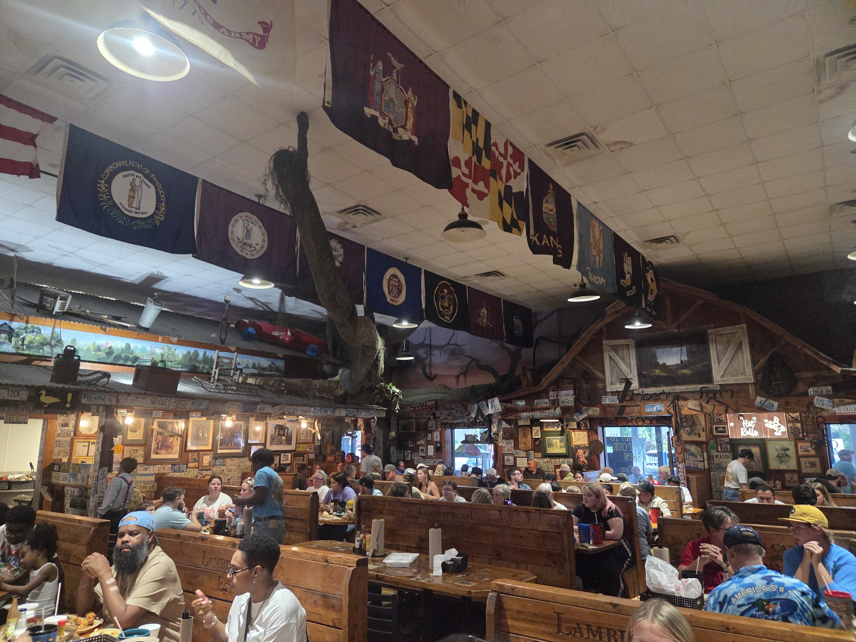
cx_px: 428
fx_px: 569
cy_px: 321
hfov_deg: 73.9
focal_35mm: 23
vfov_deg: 58.9
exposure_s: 1/120
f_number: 1.8
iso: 2500
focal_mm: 5.4
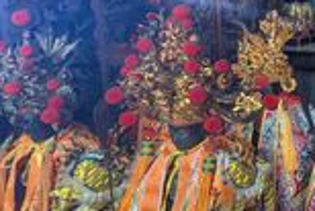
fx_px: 307
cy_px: 37
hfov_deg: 38.7
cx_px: 385
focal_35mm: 35
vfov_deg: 36.4
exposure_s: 1/30
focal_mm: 1.95
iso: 434
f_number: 2.2
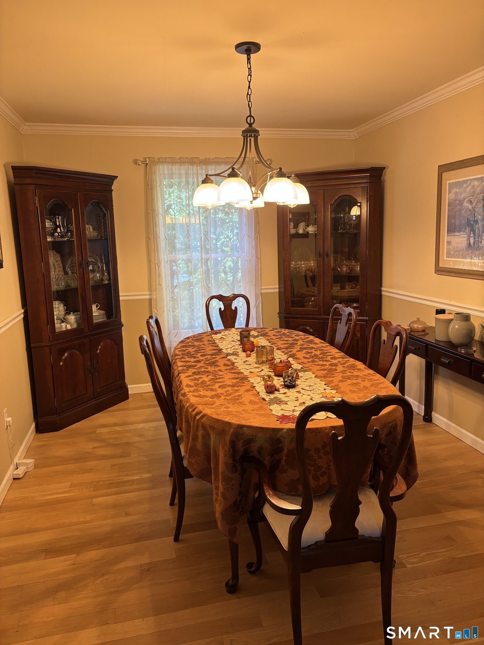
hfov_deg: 53.1
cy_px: 322
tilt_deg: -10.8
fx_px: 485
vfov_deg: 67.3
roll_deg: +1.7
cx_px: 242
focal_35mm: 26
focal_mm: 5.96
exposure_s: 1/60
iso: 160
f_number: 1.6
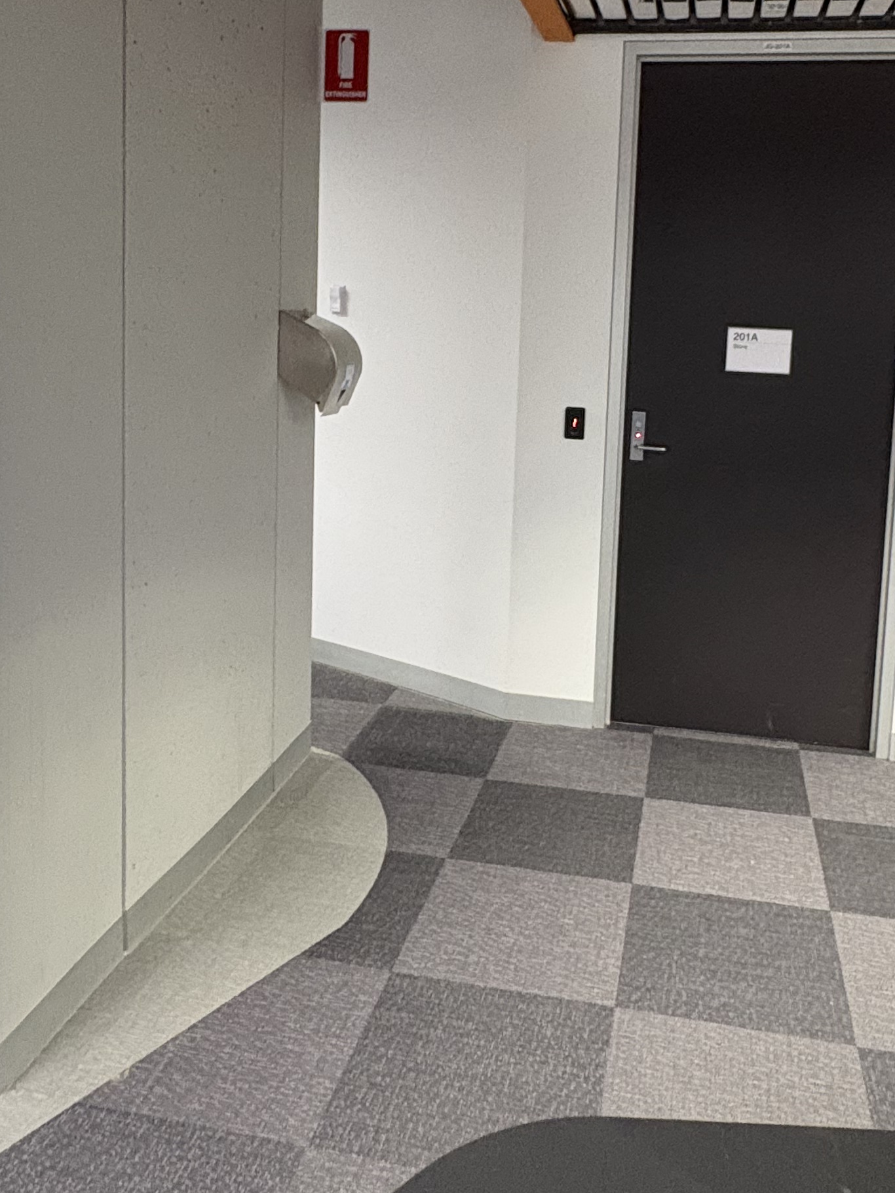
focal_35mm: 31
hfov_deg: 45.3
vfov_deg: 57.2
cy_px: 404
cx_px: 514
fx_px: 1069
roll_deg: -1.9
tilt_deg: -5.2
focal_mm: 2.22
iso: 640
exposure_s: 1/50
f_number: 2.2
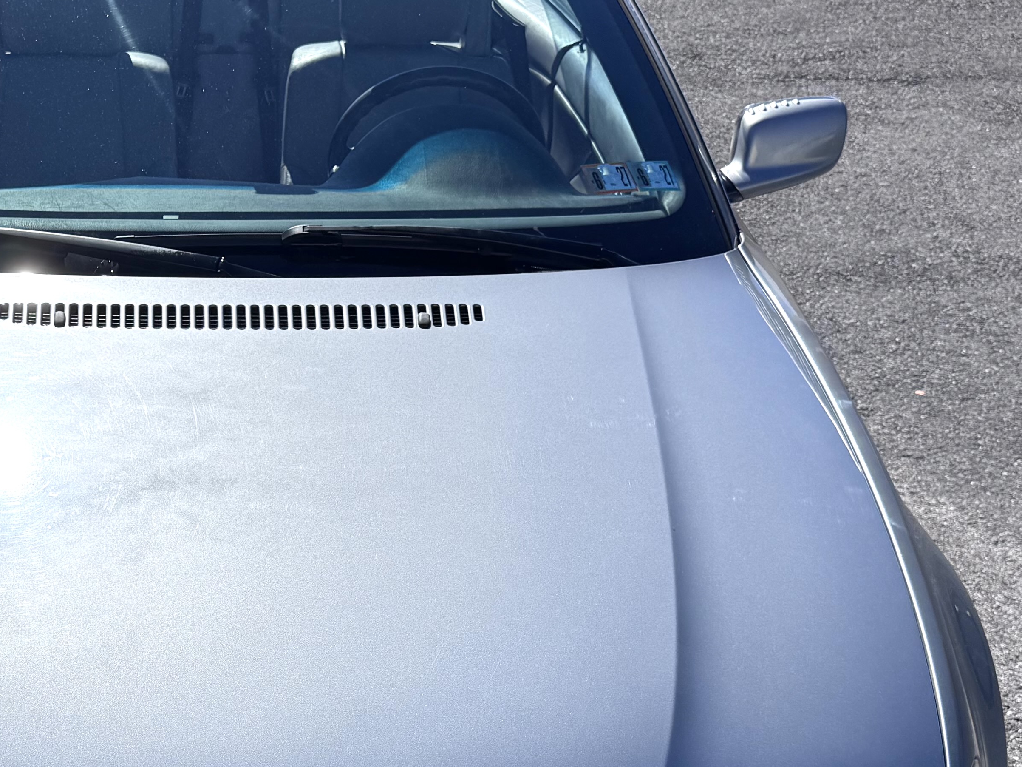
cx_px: 223
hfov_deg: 32.9
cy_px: 631
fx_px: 1683
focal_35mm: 57
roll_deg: -1.2
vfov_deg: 25.2
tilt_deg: -29.8
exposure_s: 1/6410
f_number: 1.78
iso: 80
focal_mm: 6.76
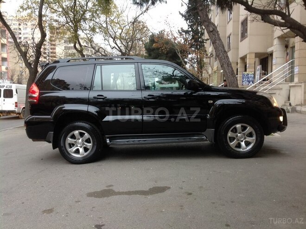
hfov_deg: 52.7
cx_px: 153
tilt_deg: -5.2
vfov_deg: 40.6
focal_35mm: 35
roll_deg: -0.5
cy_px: 114
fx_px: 309
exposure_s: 1/15
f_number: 2.4
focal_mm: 4.28
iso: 64
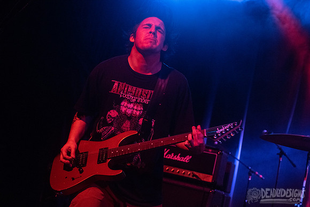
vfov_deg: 21.9
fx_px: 534
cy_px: 104
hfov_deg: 32.4
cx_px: 155
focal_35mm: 62
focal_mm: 62
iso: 3200
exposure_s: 1/320
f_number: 3.2
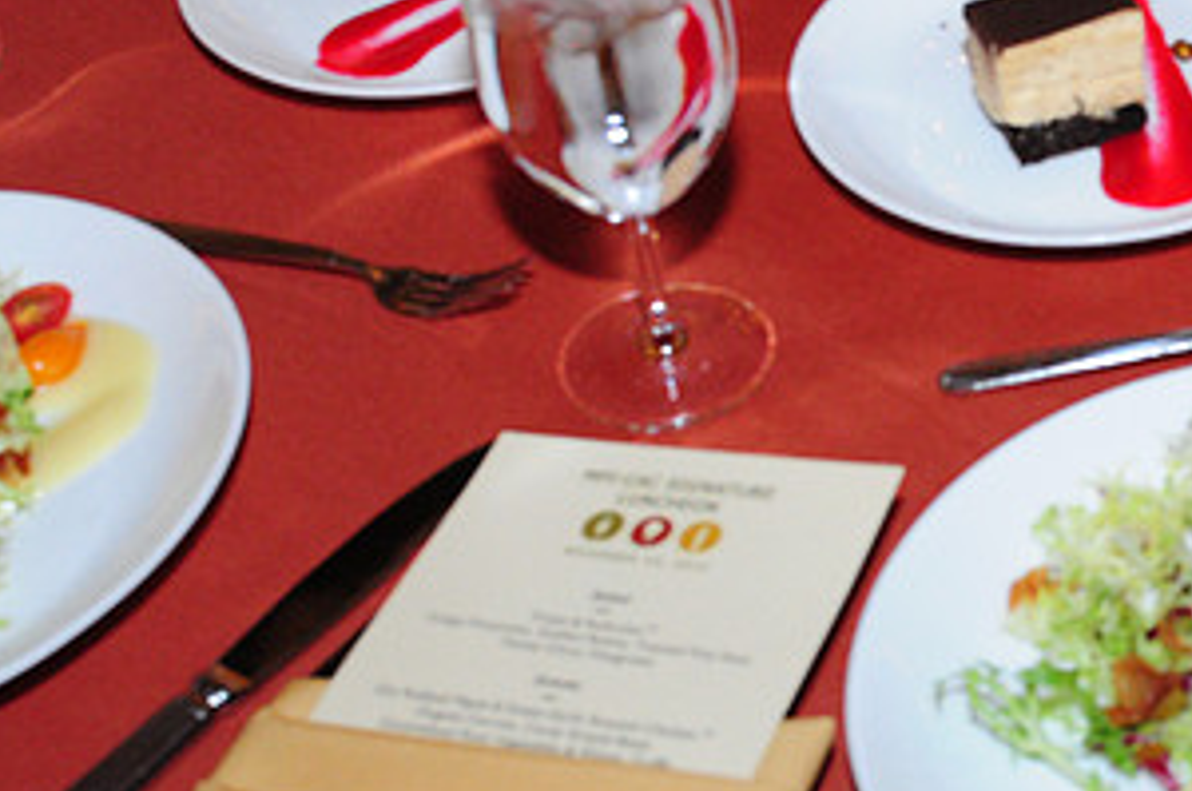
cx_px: 1113
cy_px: 399
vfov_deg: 16.2
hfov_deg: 23.5
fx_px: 2776
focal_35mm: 84
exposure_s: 1/60
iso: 1600
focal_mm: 29
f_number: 7.1
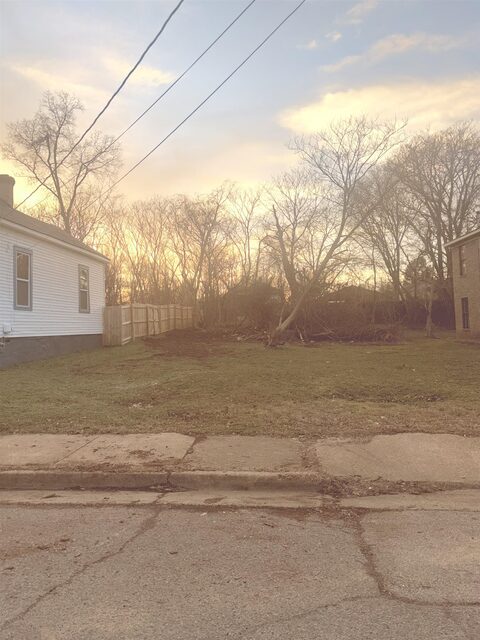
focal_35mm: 26
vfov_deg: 67.3
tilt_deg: +6.5
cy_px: 320
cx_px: 240
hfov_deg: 53.1
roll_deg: +0.6
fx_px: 481
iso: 40
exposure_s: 1/433
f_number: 1.6
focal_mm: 5.96
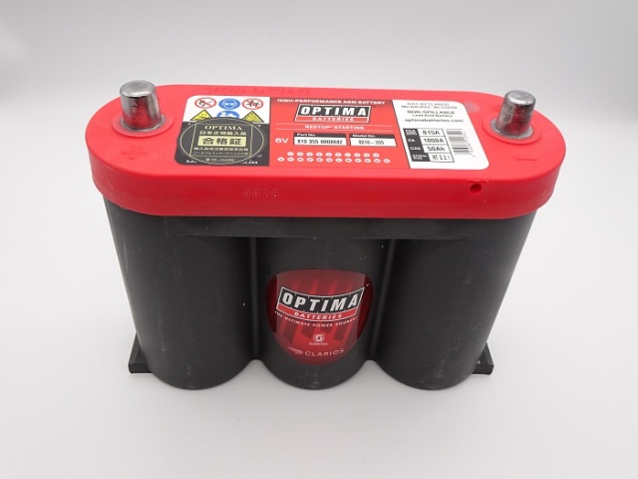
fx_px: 590
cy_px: 240
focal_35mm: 32
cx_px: 319
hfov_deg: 56.8
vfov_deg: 44.2
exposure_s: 1/40
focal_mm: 5.43
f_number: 4
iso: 125
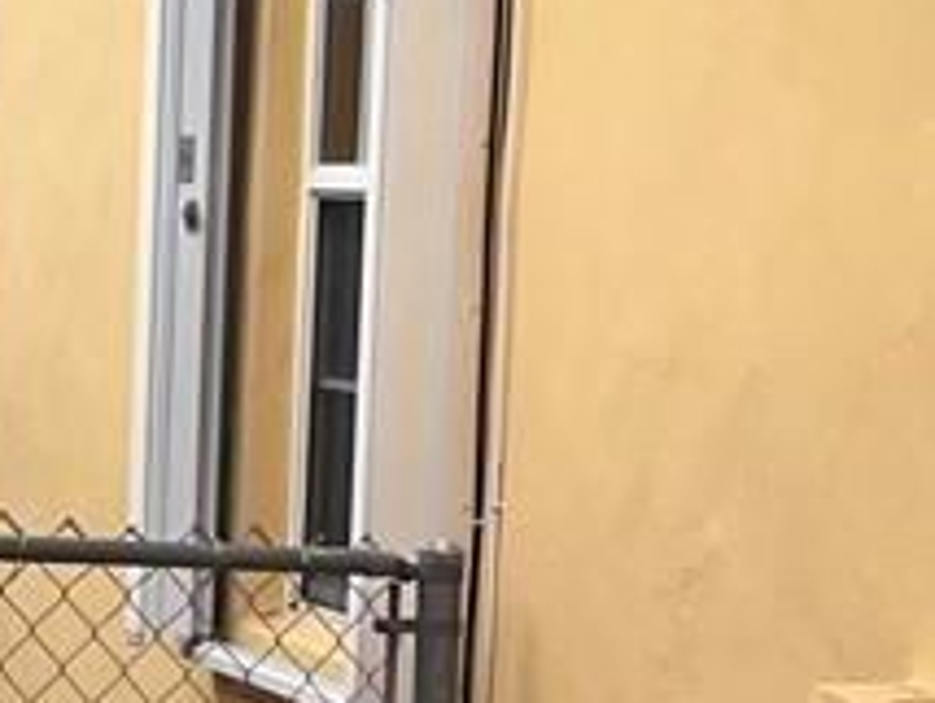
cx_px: 668
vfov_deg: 7.4
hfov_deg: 10.2
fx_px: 5246
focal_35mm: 194
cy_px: 1266
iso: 50
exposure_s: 1/1458
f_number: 1.6
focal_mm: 5.1
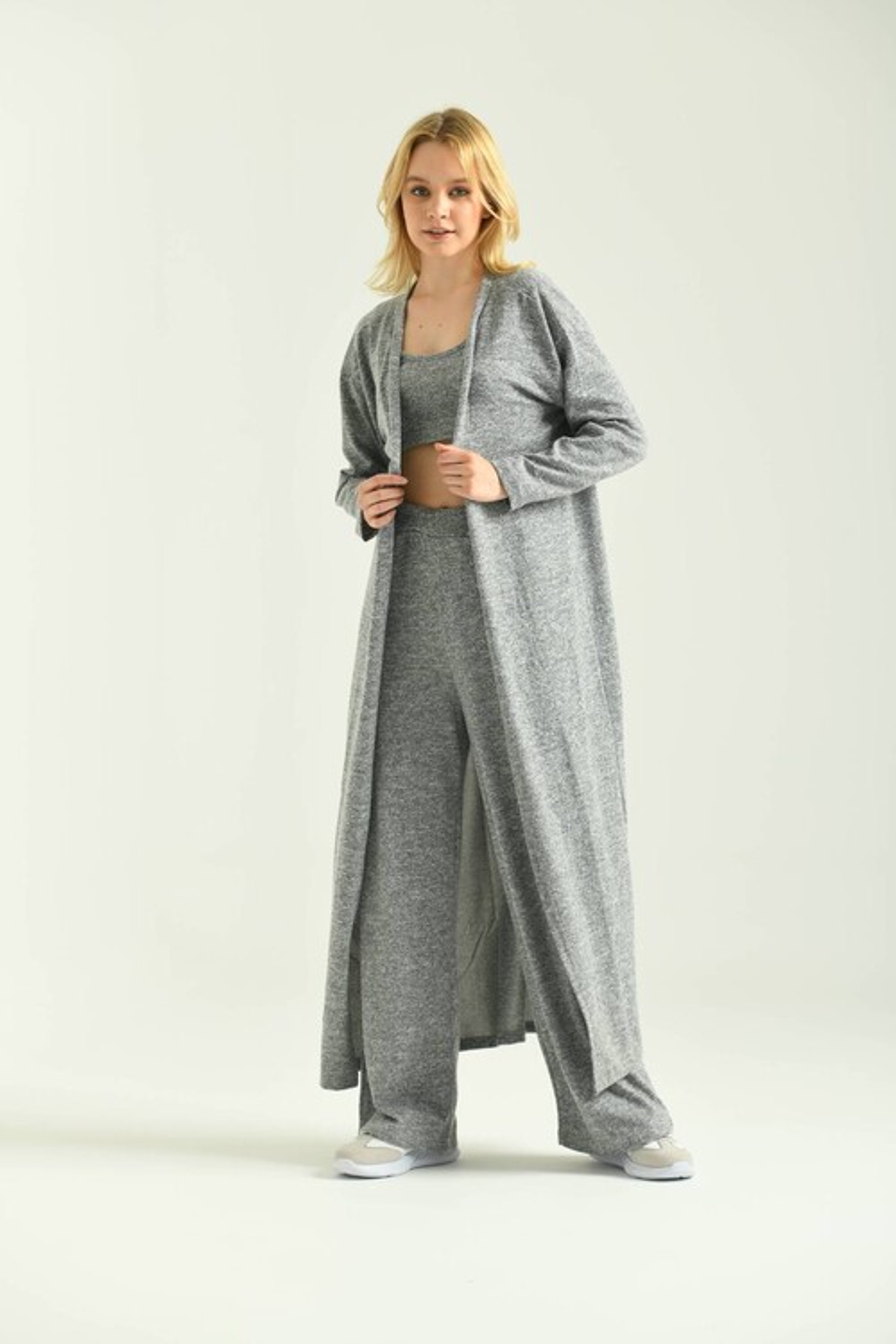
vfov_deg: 24.8
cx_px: 448
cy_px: 672
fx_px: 3061
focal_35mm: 82
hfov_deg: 16.7
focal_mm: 82
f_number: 5.6
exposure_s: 1/160
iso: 125
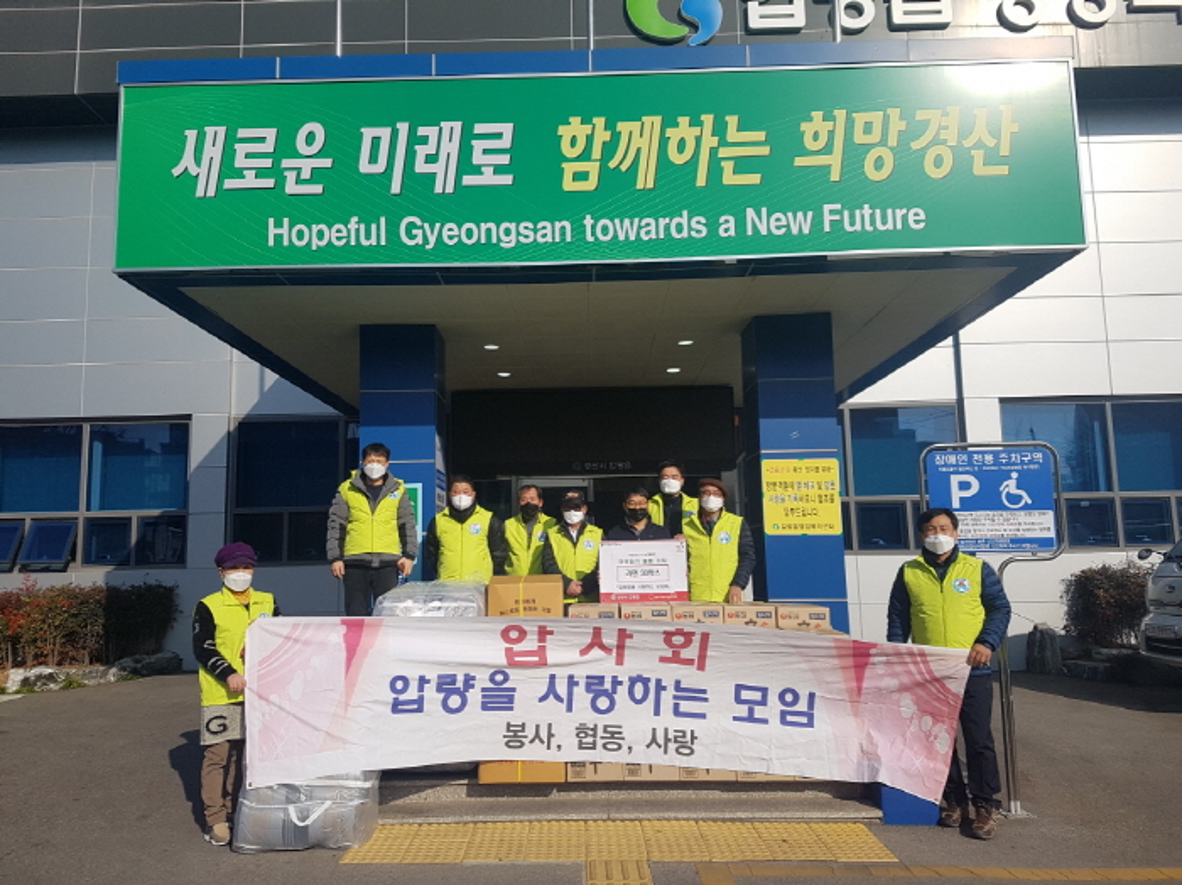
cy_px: 442
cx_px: 591
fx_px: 887
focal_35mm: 26
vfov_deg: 53.0
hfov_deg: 67.3
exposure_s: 1/4800
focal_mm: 4.2
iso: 50
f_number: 1.7
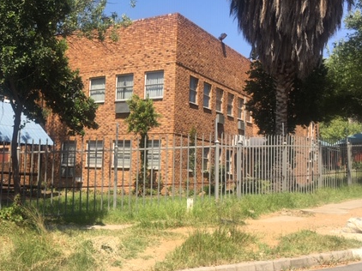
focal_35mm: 44
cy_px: 141
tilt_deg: +4.4
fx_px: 460
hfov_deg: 42.0
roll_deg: -3.0
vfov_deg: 32.8
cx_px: 103
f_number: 2.2
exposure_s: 1/1131
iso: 25
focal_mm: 4.15
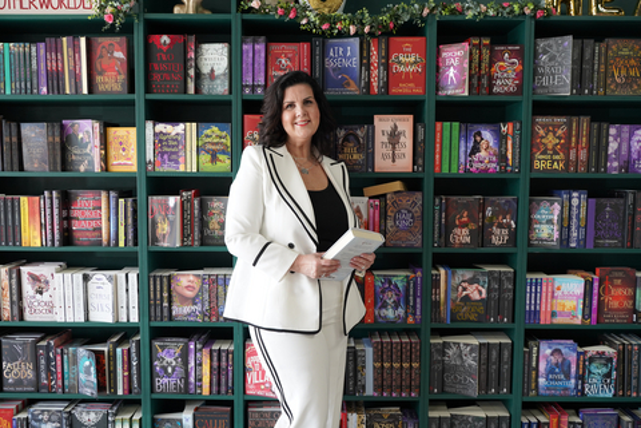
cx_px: 320
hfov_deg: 60.3
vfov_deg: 42.3
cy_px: 214
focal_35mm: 31
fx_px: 552
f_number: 4
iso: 1250
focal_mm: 31
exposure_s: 1/160
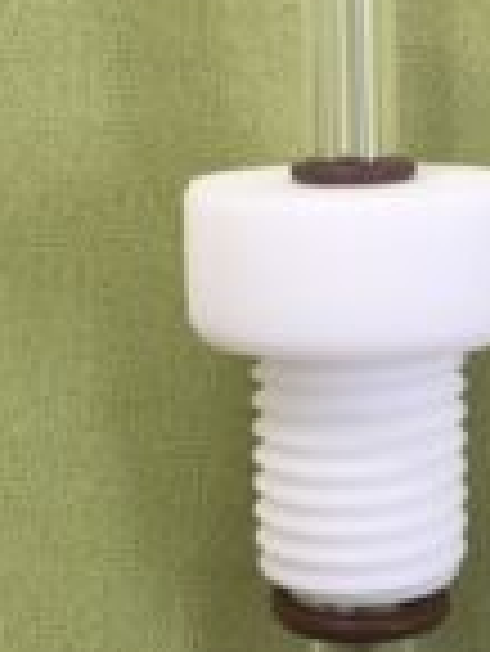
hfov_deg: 18.3
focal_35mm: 80
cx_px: 382
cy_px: 252
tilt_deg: -88.4
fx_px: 1508
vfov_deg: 24.3
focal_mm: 4.15
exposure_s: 1/33
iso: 32
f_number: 2.2
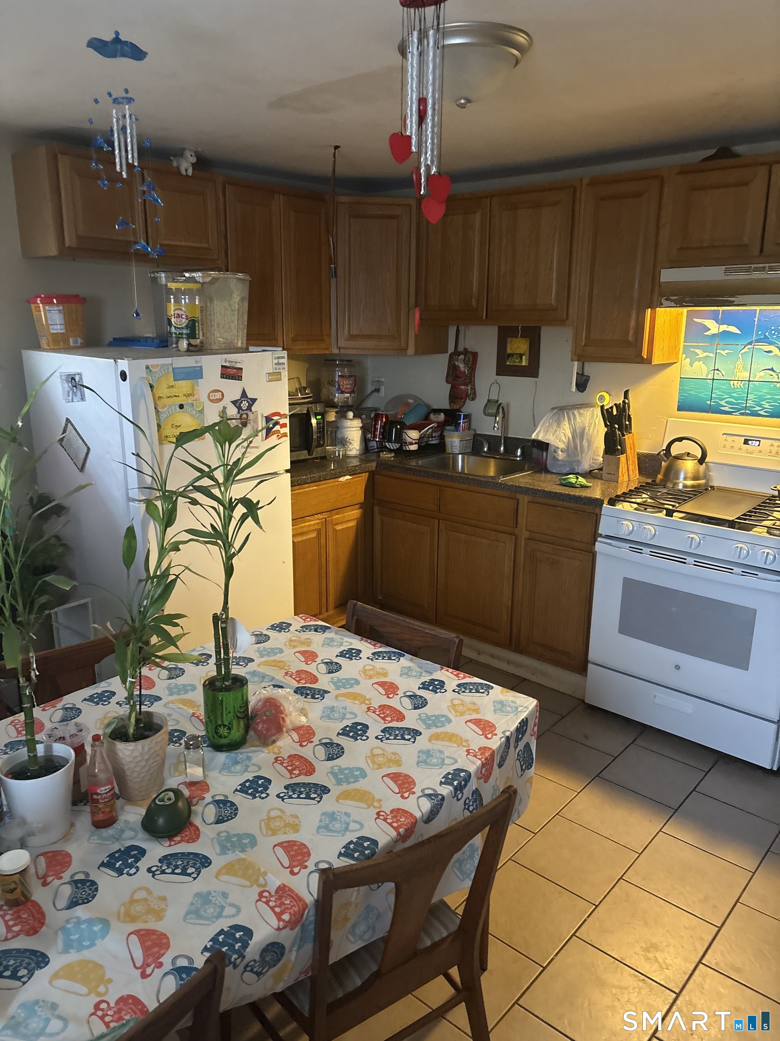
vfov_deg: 67.3
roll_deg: -0.6
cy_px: 520
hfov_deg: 53.1
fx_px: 781
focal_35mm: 26
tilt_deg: -12.0
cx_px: 390
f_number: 1.6
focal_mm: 5.96
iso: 640
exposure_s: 1/30
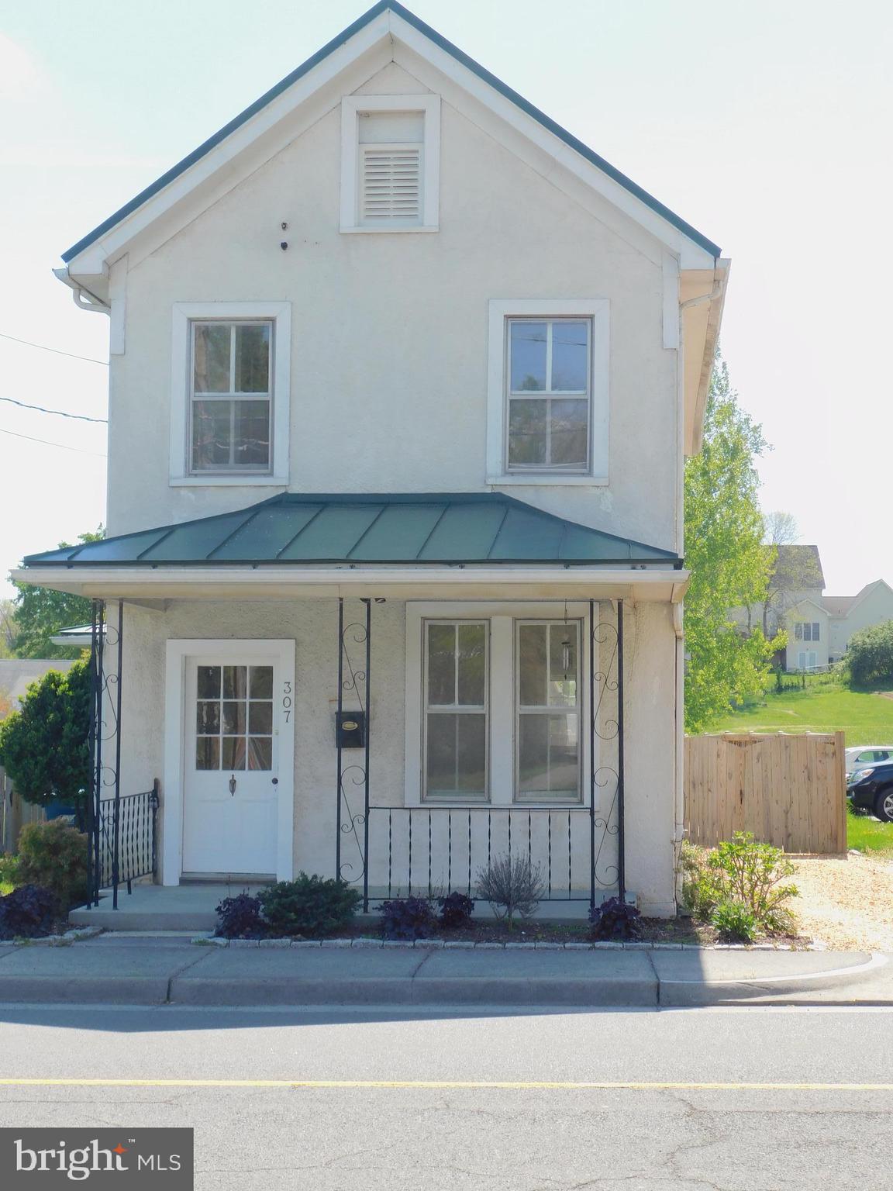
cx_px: 446
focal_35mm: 59
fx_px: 2029
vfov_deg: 32.7
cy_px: 596
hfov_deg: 24.8
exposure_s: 1/400
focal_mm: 10.4
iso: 125
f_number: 4
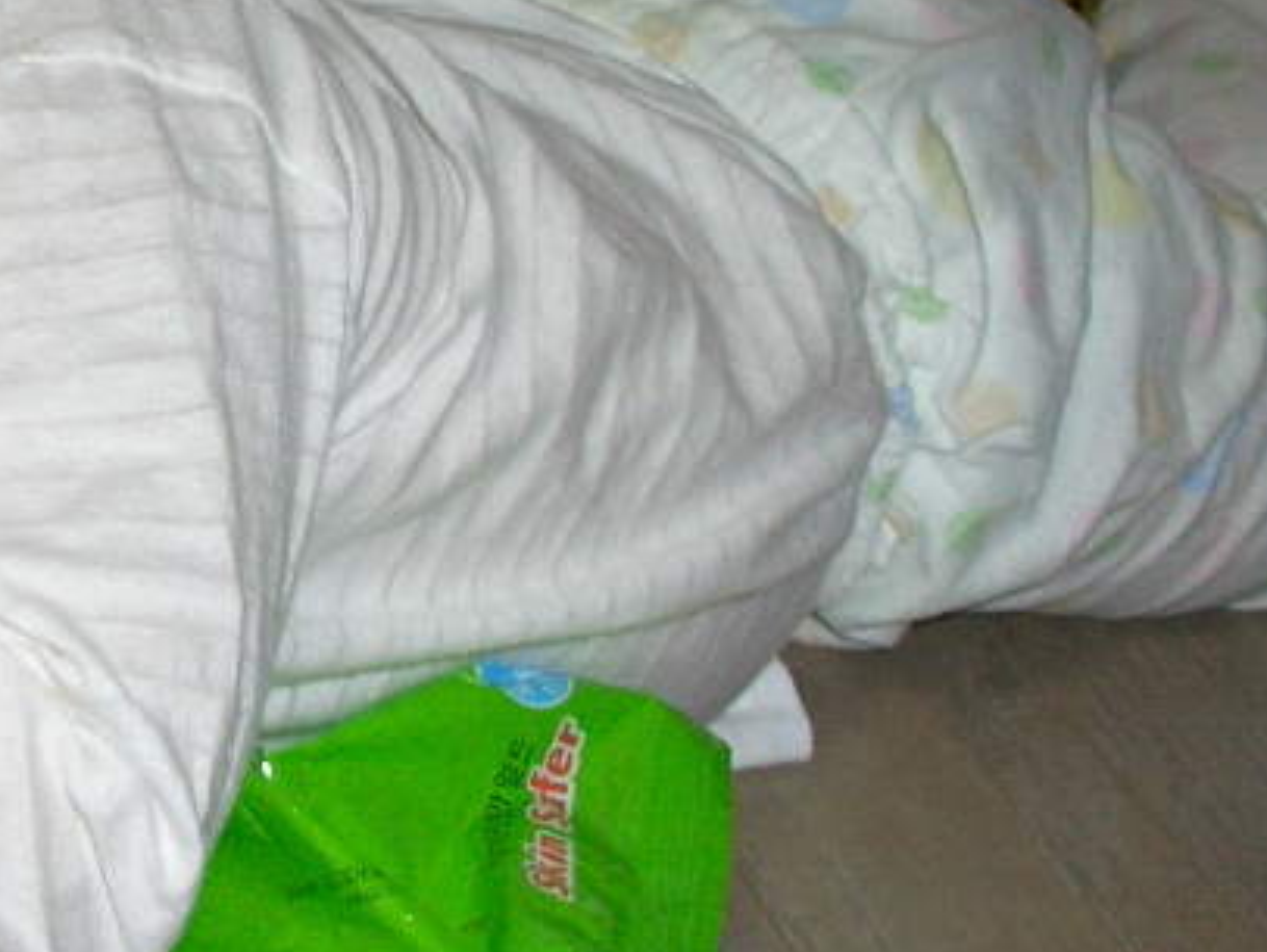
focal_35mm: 104
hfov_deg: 18.2
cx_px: -131
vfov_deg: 14.1
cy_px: 112
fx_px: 3809
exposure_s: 1/60
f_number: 2.8
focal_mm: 7.1
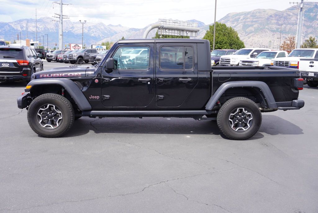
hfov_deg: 51.3
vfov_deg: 35.5
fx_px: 331
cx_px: 159
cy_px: 106
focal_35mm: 38
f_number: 8
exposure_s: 1/100
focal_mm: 25
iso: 100
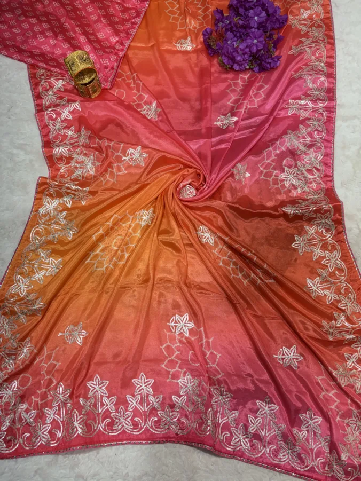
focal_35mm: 26
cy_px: 240
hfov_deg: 53.1
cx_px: 180
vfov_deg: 67.3
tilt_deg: -73.9
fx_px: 361
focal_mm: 5.96
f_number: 1.6
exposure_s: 1/162
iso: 50
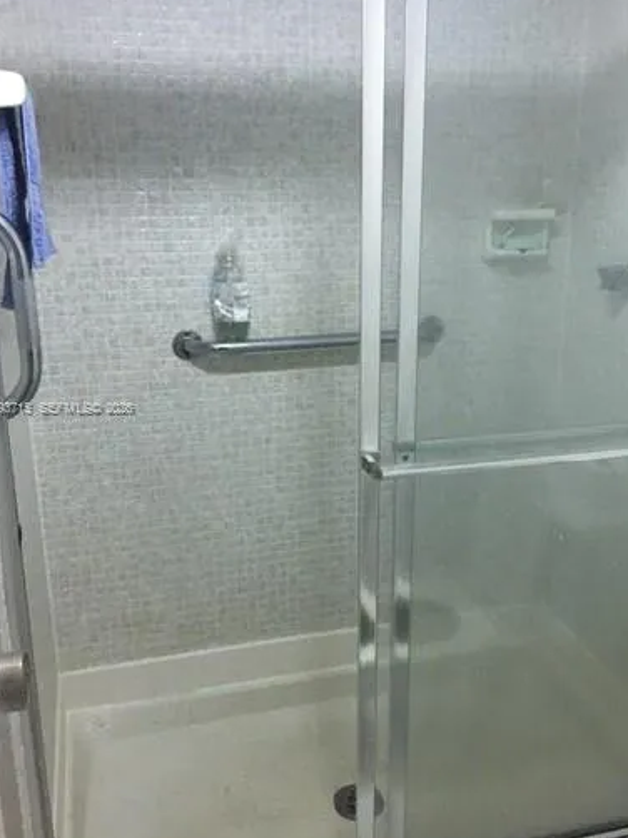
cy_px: 409
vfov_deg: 50.2
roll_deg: -0.4
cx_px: 367
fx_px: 896
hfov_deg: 38.5
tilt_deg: -14.0
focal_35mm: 37
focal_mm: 4.15
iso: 200
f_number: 2.2
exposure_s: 1/30
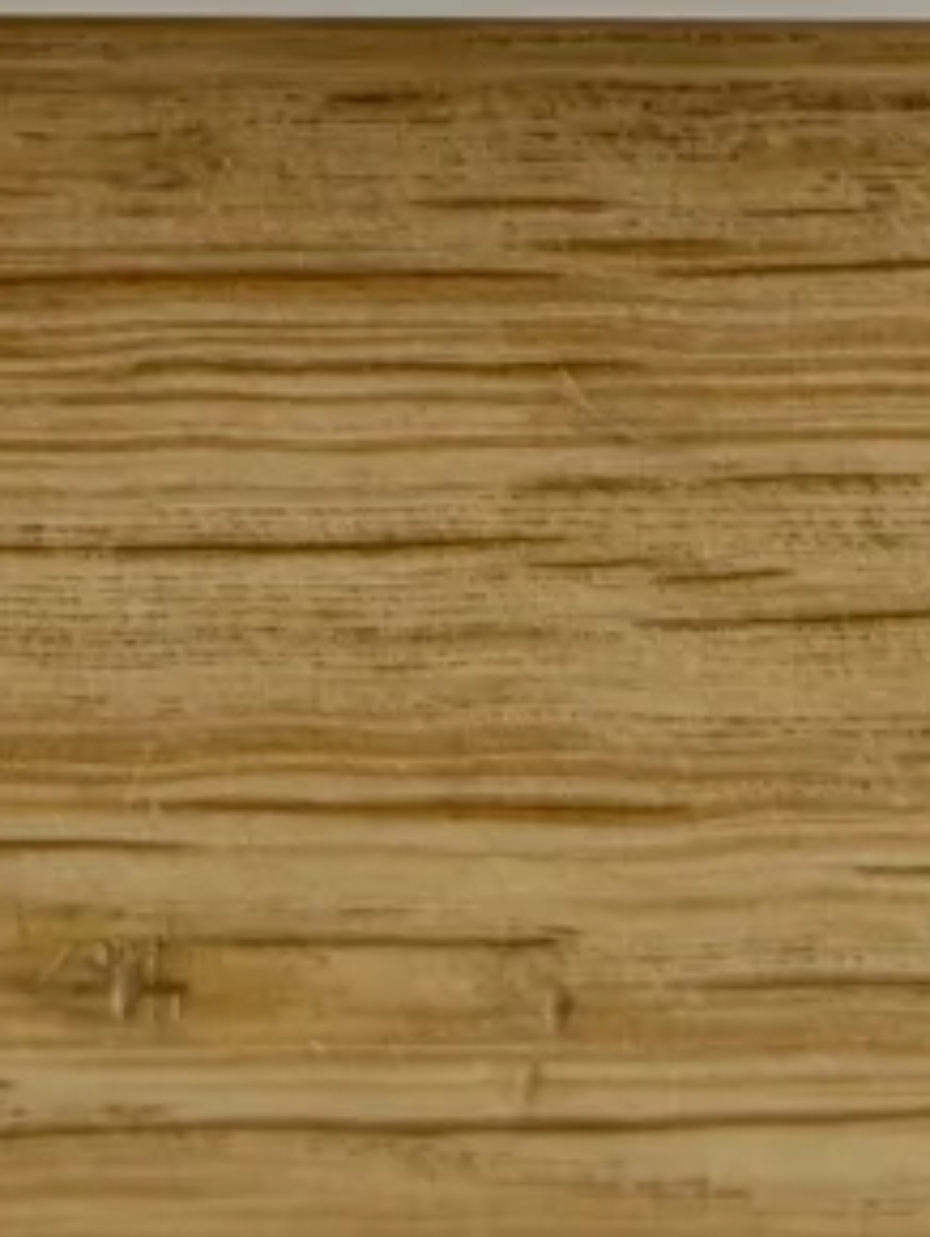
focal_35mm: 238
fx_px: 8513
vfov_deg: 7.7
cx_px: -375
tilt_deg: -61.4
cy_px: -1830
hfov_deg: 6.2
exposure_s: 1/2146
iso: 64
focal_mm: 6.76
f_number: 1.78
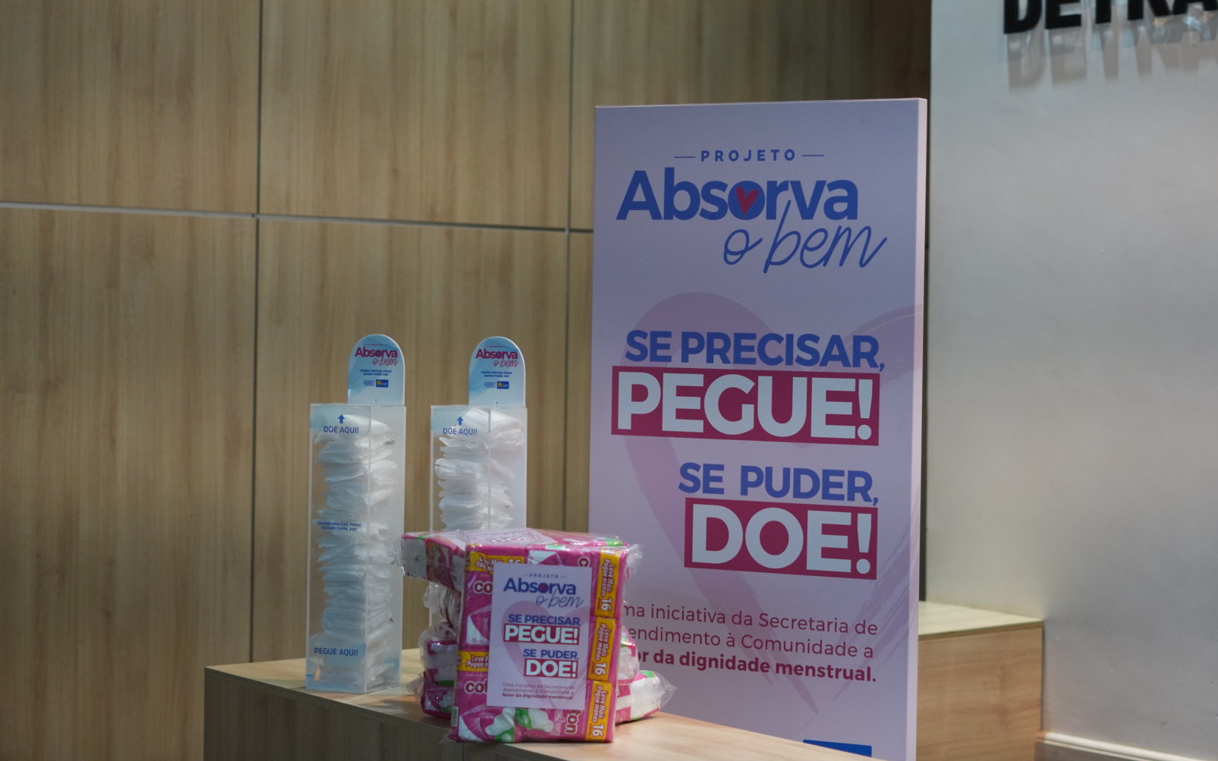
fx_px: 2556
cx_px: 606
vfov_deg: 16.9
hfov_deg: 26.8
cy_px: 387
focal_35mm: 77
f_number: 2.2
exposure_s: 1/160
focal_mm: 50
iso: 1600
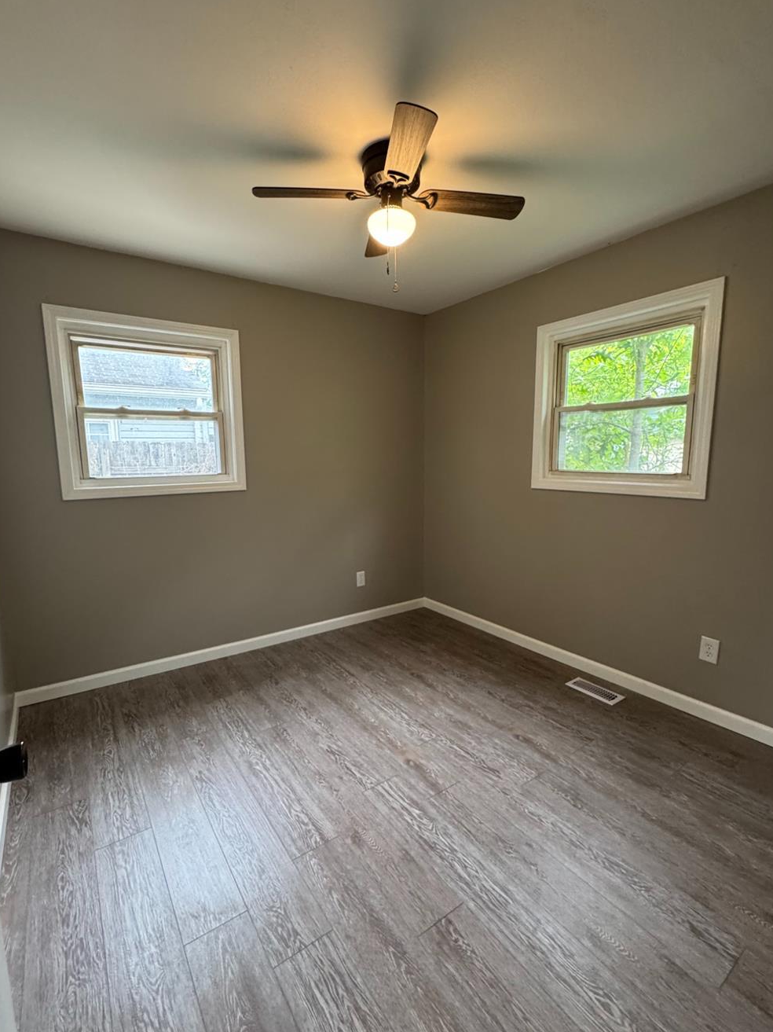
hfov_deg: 78.1
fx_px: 477
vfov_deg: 94.5
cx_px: 384
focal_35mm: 16
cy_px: 522
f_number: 2.2
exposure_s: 1/60
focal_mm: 2.22
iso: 400
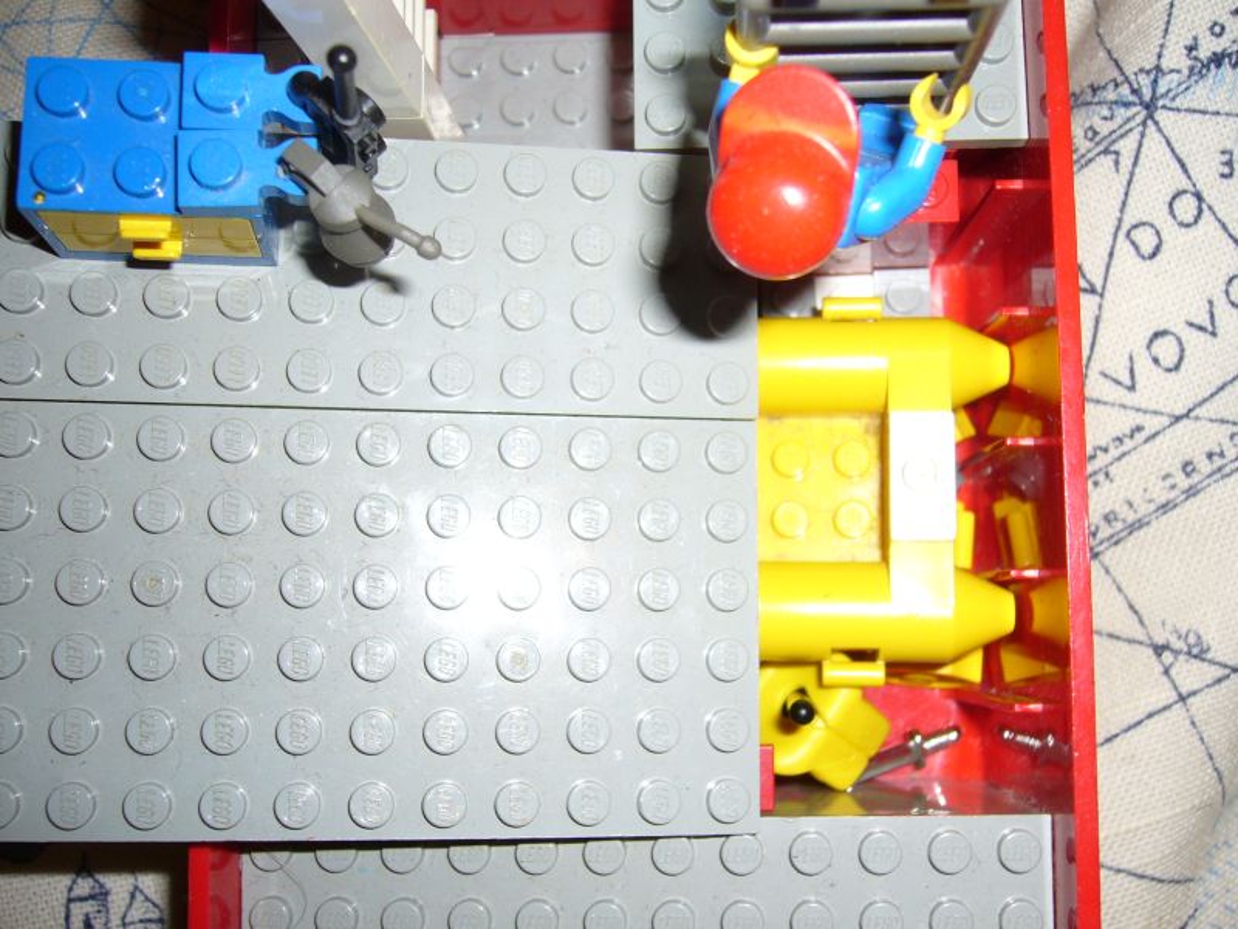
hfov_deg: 46.8
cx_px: 619
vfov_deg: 36.0
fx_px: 1431
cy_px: 464
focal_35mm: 40
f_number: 3
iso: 80
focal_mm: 6.6
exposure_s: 1/60
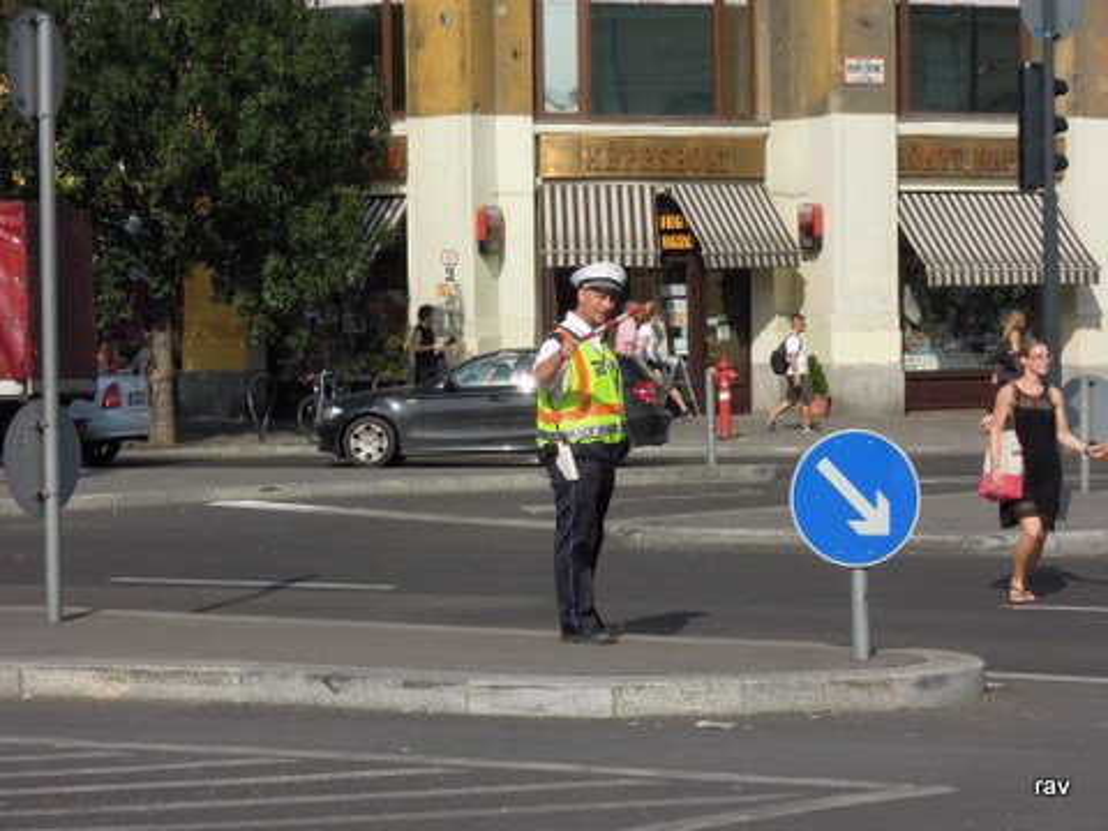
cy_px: 416
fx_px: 3201
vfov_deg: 14.8
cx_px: 554
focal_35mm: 100
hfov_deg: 19.6
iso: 160
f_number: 5.5
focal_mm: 17.9
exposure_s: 1/640
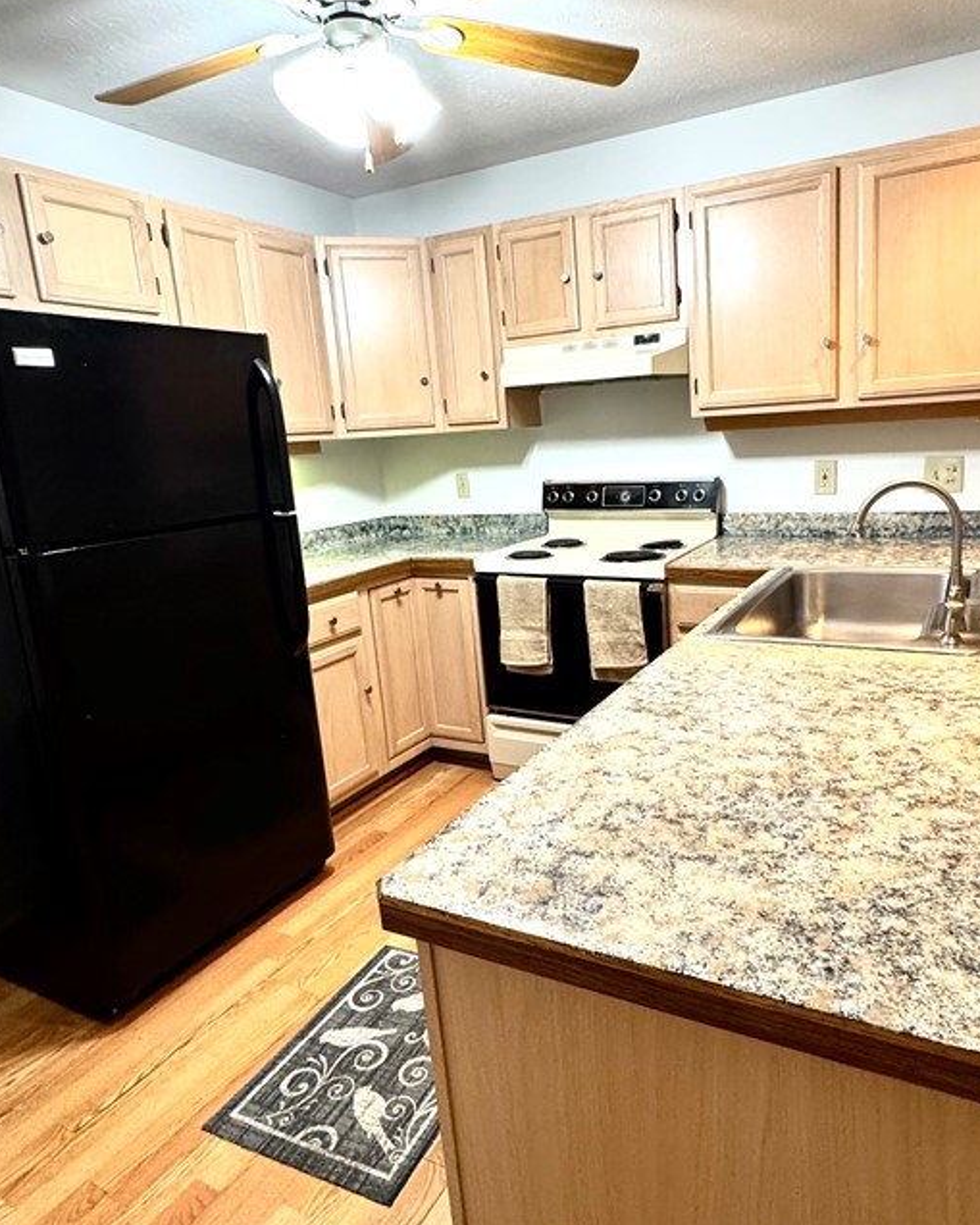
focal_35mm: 22
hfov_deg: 62.7
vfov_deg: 75.0
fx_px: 797
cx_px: 574
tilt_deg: -11.8
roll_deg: +2.9
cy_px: 597
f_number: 2.2
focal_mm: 2.22
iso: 250
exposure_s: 1/60
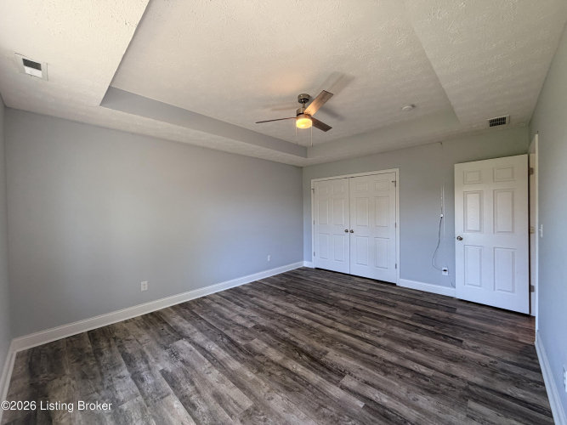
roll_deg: +1.8
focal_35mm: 14
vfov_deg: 85.7
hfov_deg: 102.1
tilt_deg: -0.2
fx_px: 229
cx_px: 284
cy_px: 212
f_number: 2.2
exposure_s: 1/120
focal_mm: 2.22
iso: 160
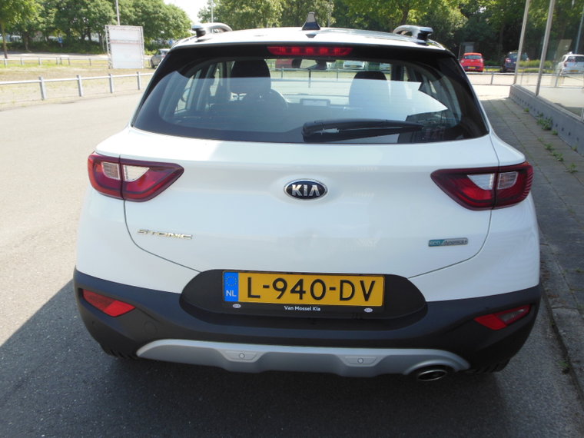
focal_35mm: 29
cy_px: 219
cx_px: 292
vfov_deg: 48.2
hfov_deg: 61.7
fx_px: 489
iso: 125
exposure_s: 1/400
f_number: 3.3
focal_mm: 5.2
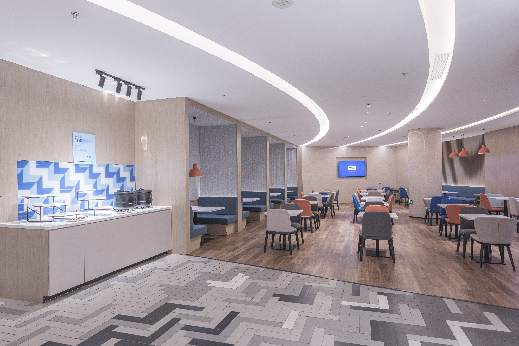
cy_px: 173
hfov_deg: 81.2
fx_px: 303
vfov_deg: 59.5
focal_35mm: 21
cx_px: 260
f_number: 8
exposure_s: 1/5
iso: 200
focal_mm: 21
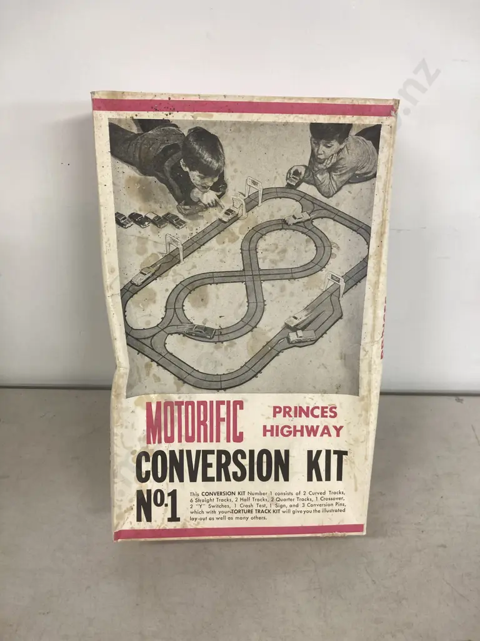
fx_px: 518
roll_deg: -0.9
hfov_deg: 49.7
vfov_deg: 63.4
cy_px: 320
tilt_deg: -37.1
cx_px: 240
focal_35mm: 28
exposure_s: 1/50
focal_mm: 3.99
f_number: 1.8
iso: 64
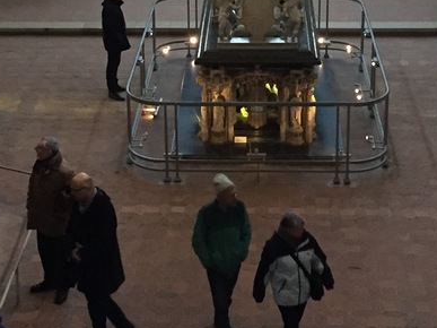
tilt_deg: -18.5
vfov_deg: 16.2
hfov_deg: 21.8
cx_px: 190
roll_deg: +0.3
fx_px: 1136
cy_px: 27
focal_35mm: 90
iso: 250
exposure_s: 1/17
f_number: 2.2
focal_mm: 4.15
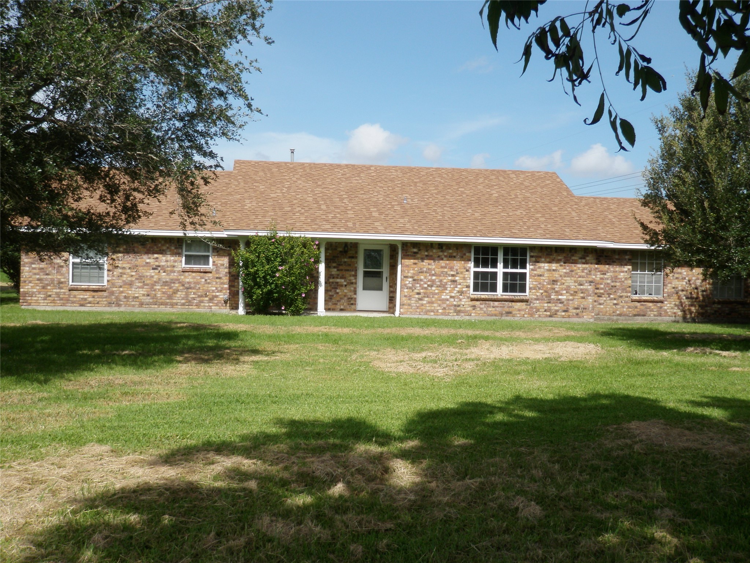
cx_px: 375
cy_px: 282
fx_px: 780
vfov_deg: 39.7
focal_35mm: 36
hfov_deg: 51.4
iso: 50
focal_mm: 6.53
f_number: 6.3
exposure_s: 1/200
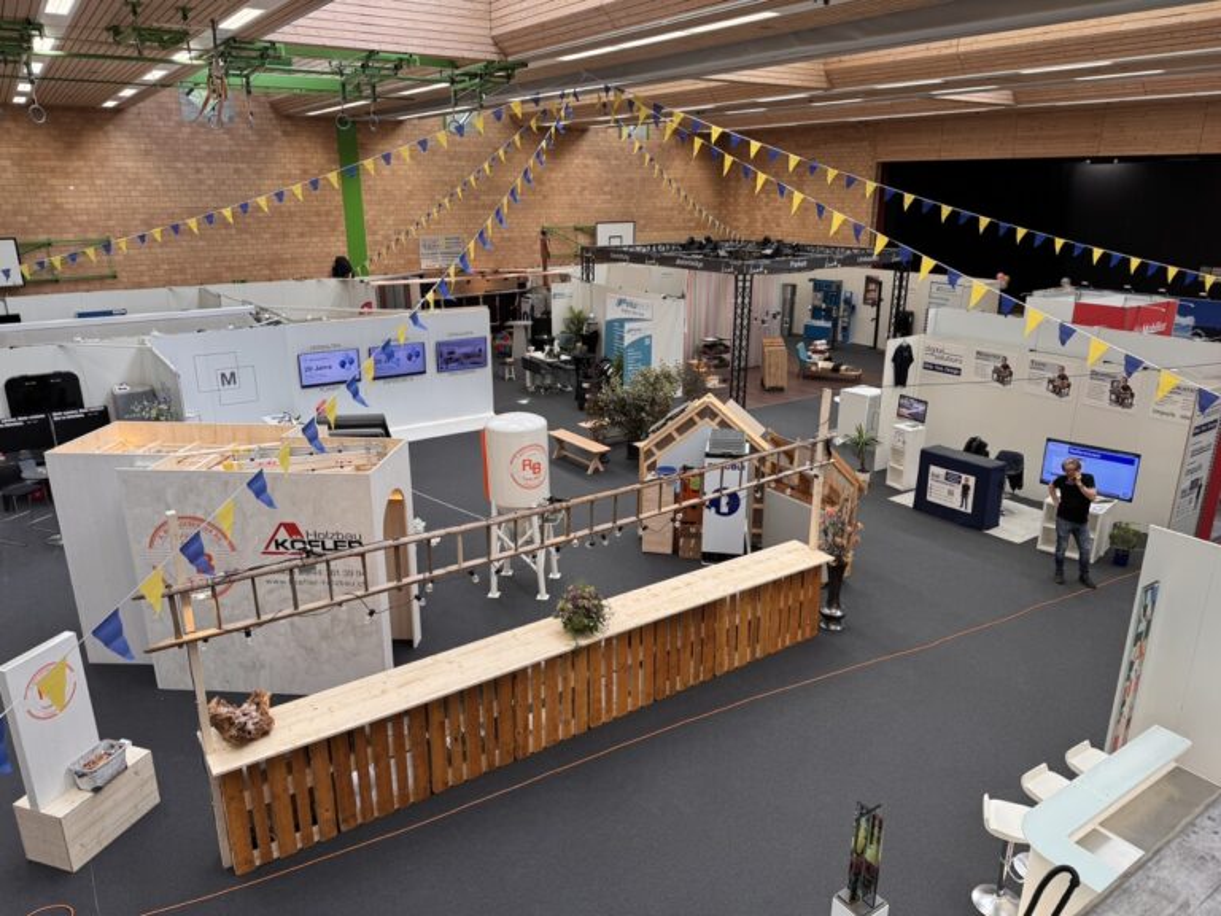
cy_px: 458
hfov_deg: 71.6
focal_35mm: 24
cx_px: 610
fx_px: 847
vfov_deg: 56.8
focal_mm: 6.76
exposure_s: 1/100
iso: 64
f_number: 1.78
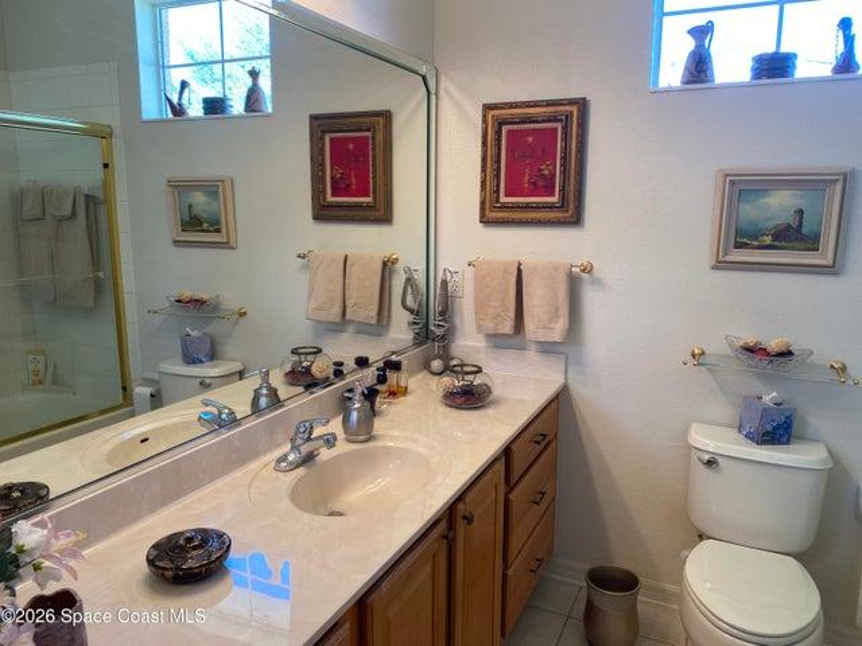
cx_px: 431
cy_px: 323
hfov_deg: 67.3
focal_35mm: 26
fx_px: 647
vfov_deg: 53.1
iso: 80
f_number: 1.8
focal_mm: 4.25
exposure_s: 1/60
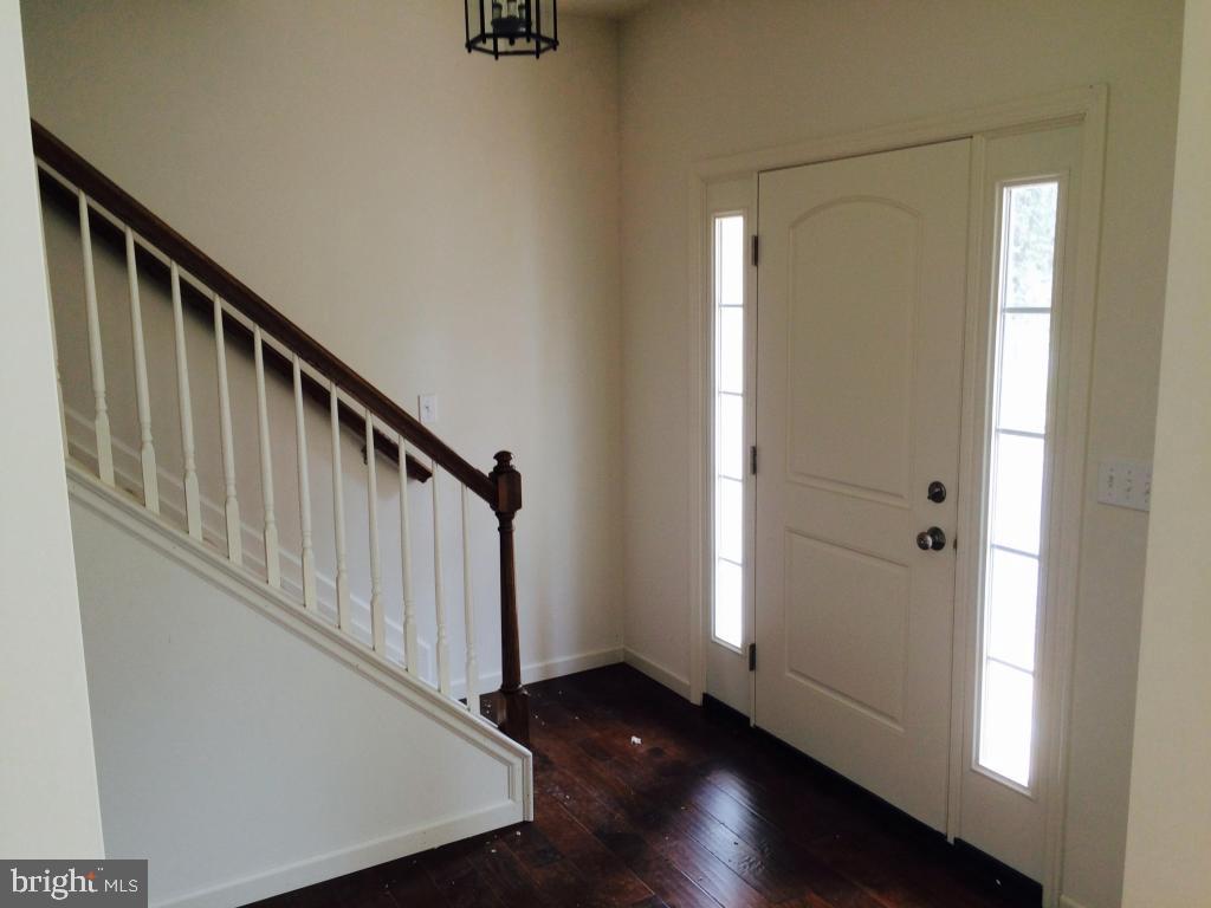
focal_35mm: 29
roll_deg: +1.8
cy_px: 454
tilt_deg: -9.9
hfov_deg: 61.7
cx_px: 606
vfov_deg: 48.2
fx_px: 1015
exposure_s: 1/60
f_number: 2.2
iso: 50
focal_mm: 4.15
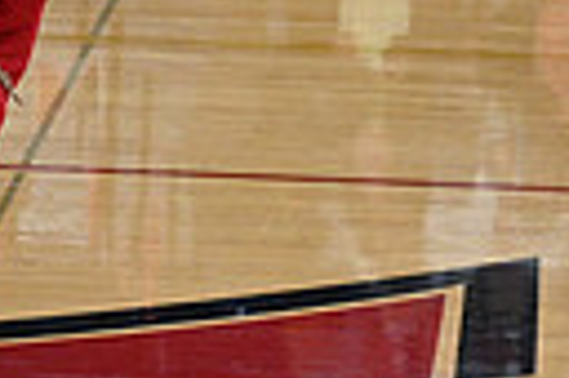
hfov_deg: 3.7
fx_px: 8587
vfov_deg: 2.5
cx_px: -685
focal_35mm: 544
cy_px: 238
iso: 4000
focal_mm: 120
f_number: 4
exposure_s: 1/400
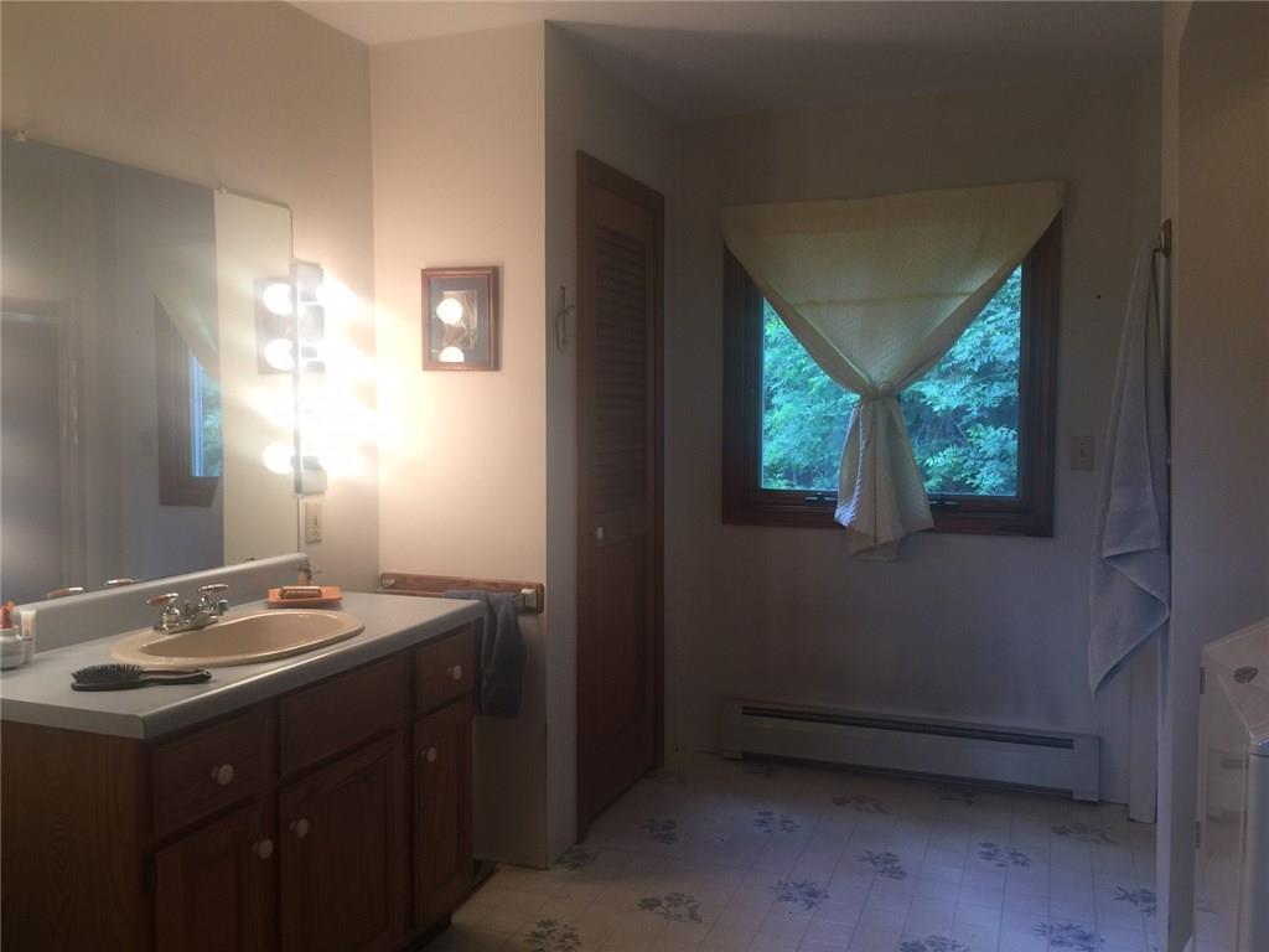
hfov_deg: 61.7
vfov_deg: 48.2
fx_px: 1063
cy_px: 476
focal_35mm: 29
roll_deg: +0.1
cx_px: 634
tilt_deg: -3.4
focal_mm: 4.15
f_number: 2.2
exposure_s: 1/40
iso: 32
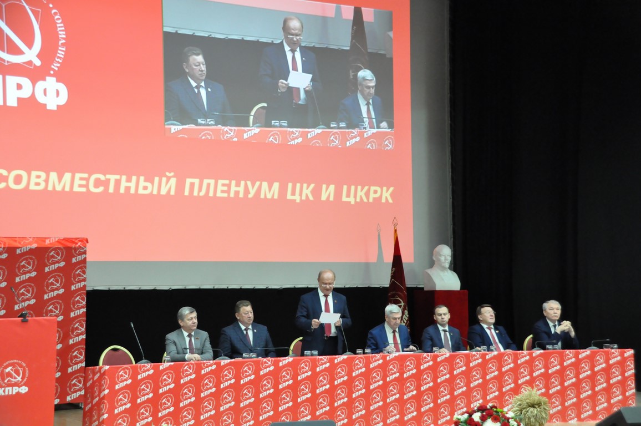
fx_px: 1174
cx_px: 320
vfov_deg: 20.6
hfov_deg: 30.5
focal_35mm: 66
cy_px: 213
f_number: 6.3
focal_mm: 44
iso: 3200
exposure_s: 1/40
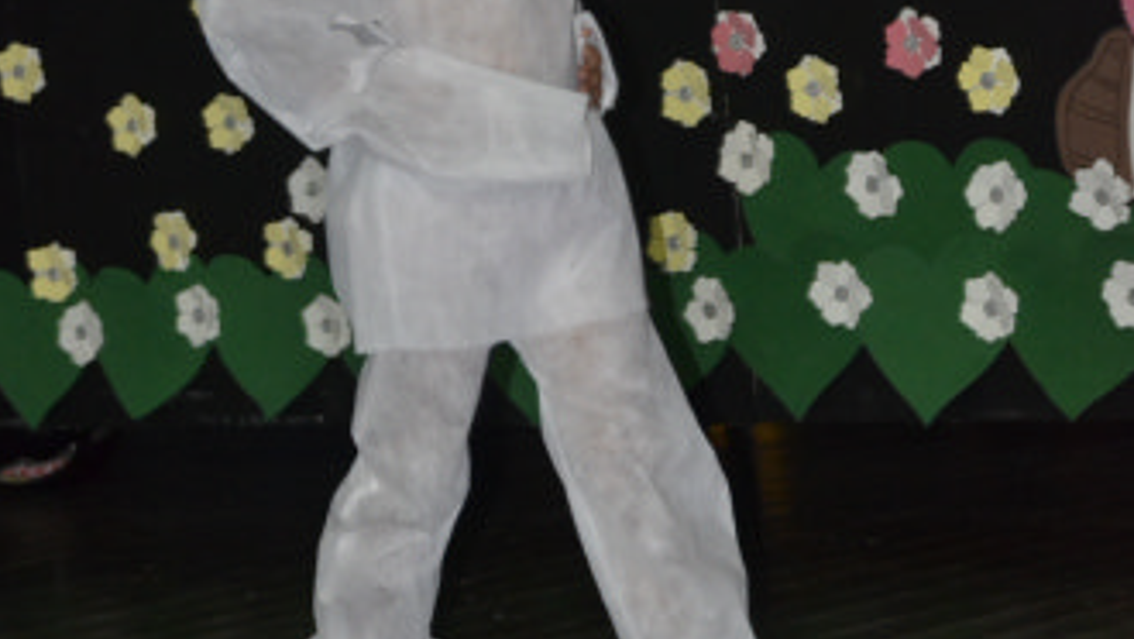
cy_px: 127
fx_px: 6793
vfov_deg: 5.4
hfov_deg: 9.5
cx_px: 565
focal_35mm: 226
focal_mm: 95
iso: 3200
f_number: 5.6
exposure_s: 1/60
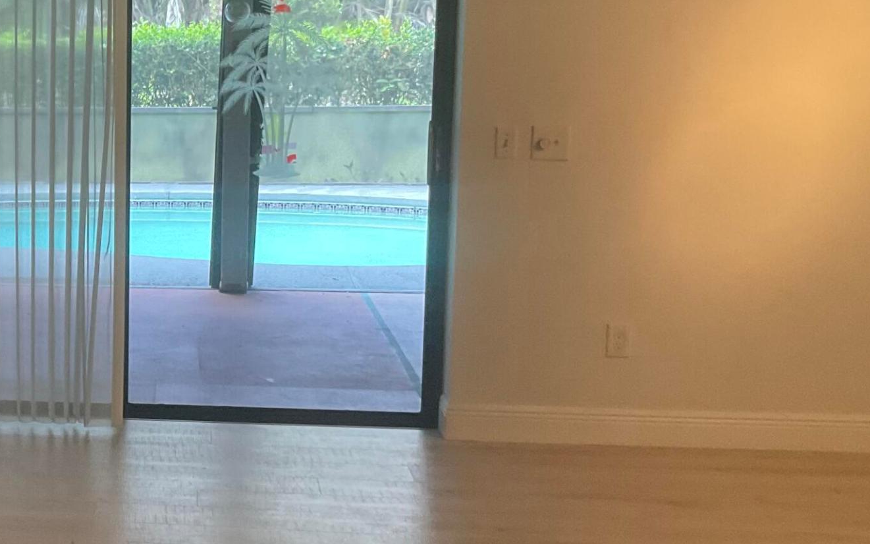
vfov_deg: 19.4
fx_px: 1589
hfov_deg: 28.1
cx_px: -72
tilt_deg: -7.8
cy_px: 246
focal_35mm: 67
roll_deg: +0.5
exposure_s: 1/60
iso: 125
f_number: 1.8
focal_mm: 3
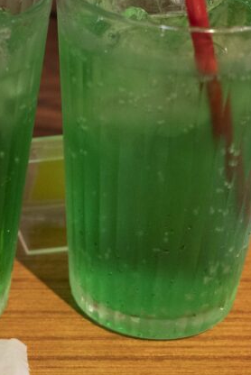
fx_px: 1284
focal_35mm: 123
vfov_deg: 16.6
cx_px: 11
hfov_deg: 11.1
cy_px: 204
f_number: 5.6
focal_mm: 50
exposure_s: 1/160
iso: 3200
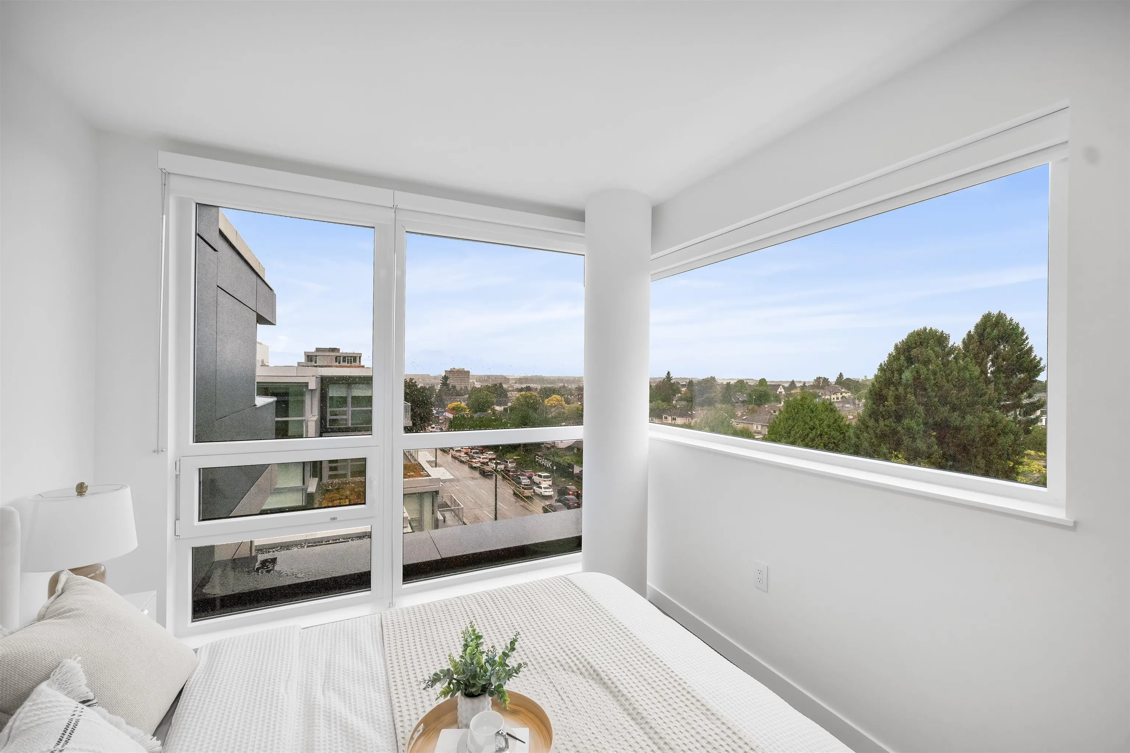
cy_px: 376
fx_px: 424
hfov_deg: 106.3
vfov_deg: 83.3
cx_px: 565
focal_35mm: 14
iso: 250
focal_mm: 9
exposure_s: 1/8
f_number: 9
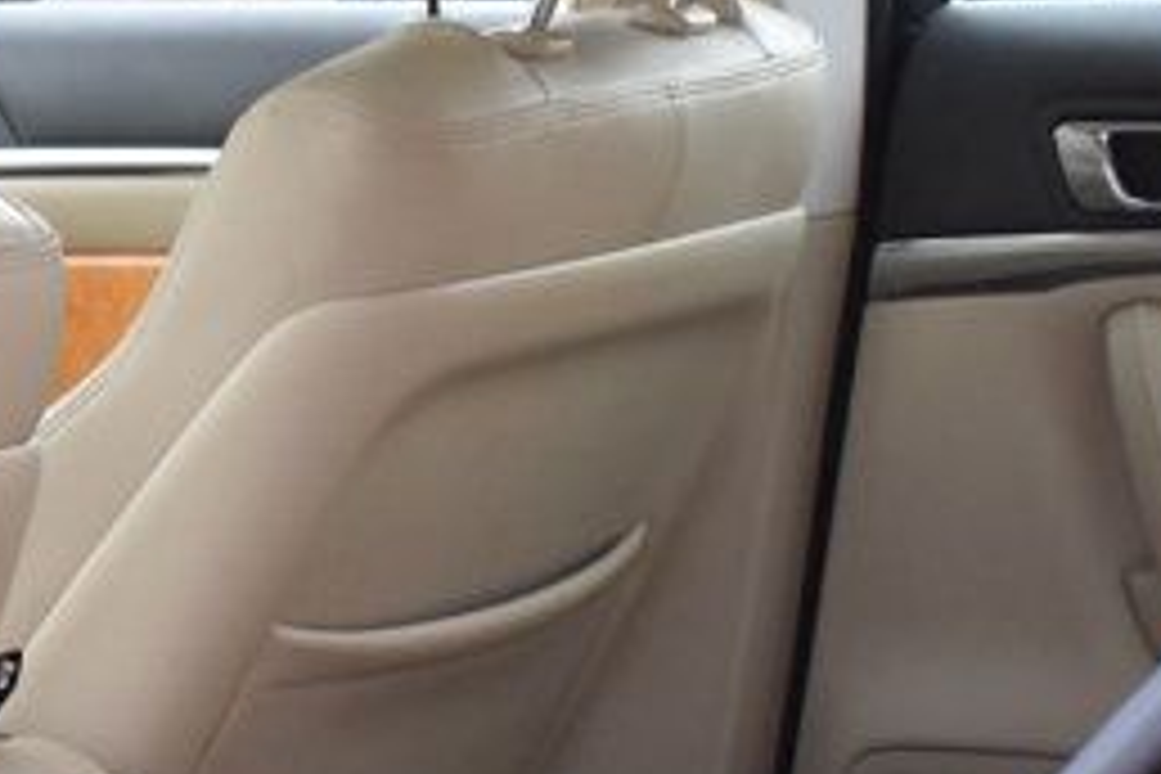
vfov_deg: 9.1
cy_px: 932
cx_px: -572
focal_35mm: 149
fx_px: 4804
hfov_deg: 13.0
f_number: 4.5
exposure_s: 1/125
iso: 800
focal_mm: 25
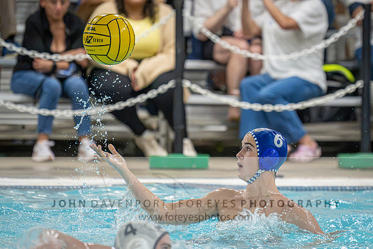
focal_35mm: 391
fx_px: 4052
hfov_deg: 5.3
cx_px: 257
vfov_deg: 3.5
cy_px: 135
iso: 20000
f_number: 4
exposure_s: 1/1000
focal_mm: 280
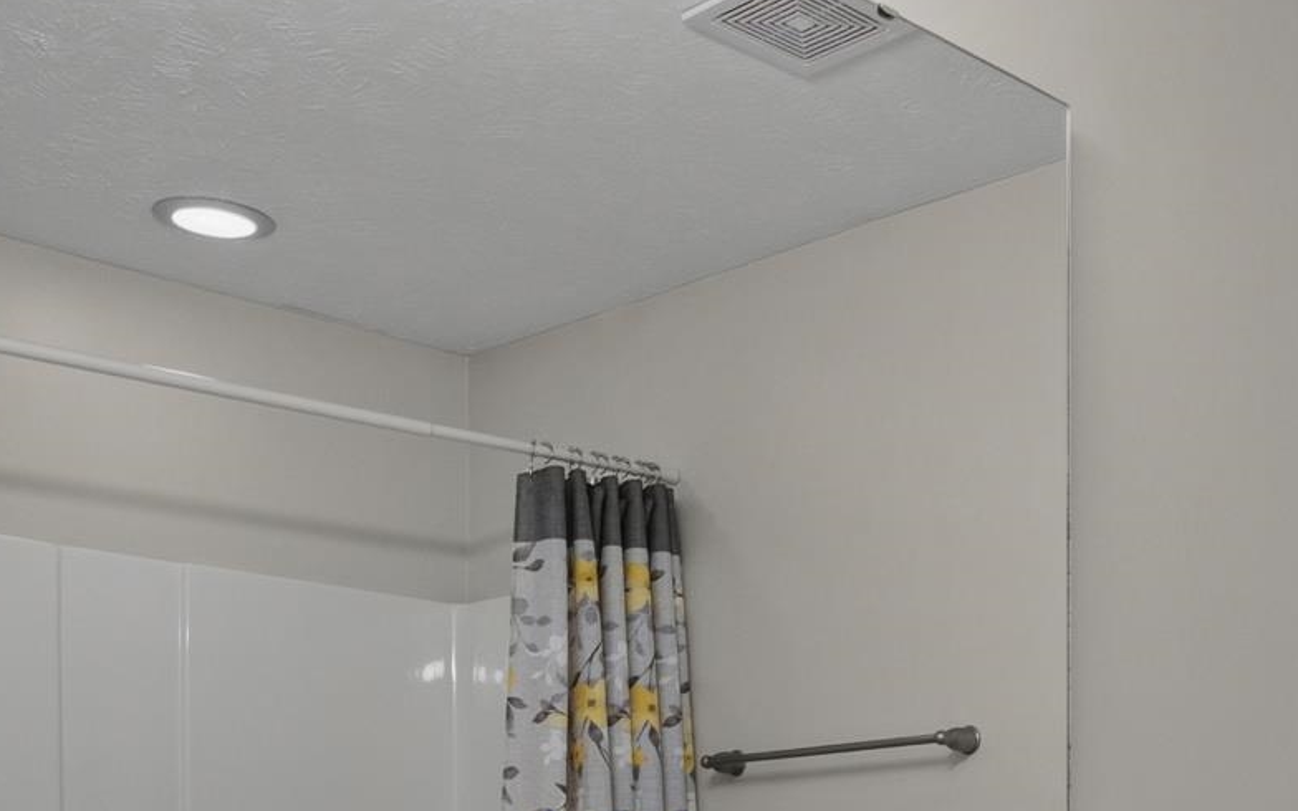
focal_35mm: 52
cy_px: 934
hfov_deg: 36.8
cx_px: 1123
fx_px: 1839
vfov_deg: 23.1
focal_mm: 16
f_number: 8
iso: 800
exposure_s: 1/15
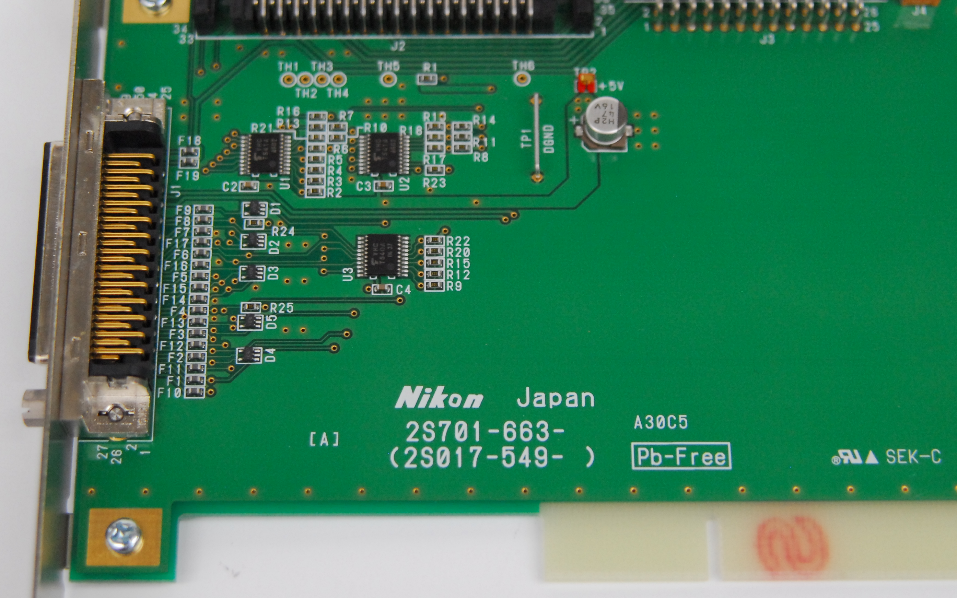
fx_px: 2217
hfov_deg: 24.4
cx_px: 448
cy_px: 198
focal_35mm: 85
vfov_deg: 15.3
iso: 800
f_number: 3.3
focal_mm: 40
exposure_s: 1/160
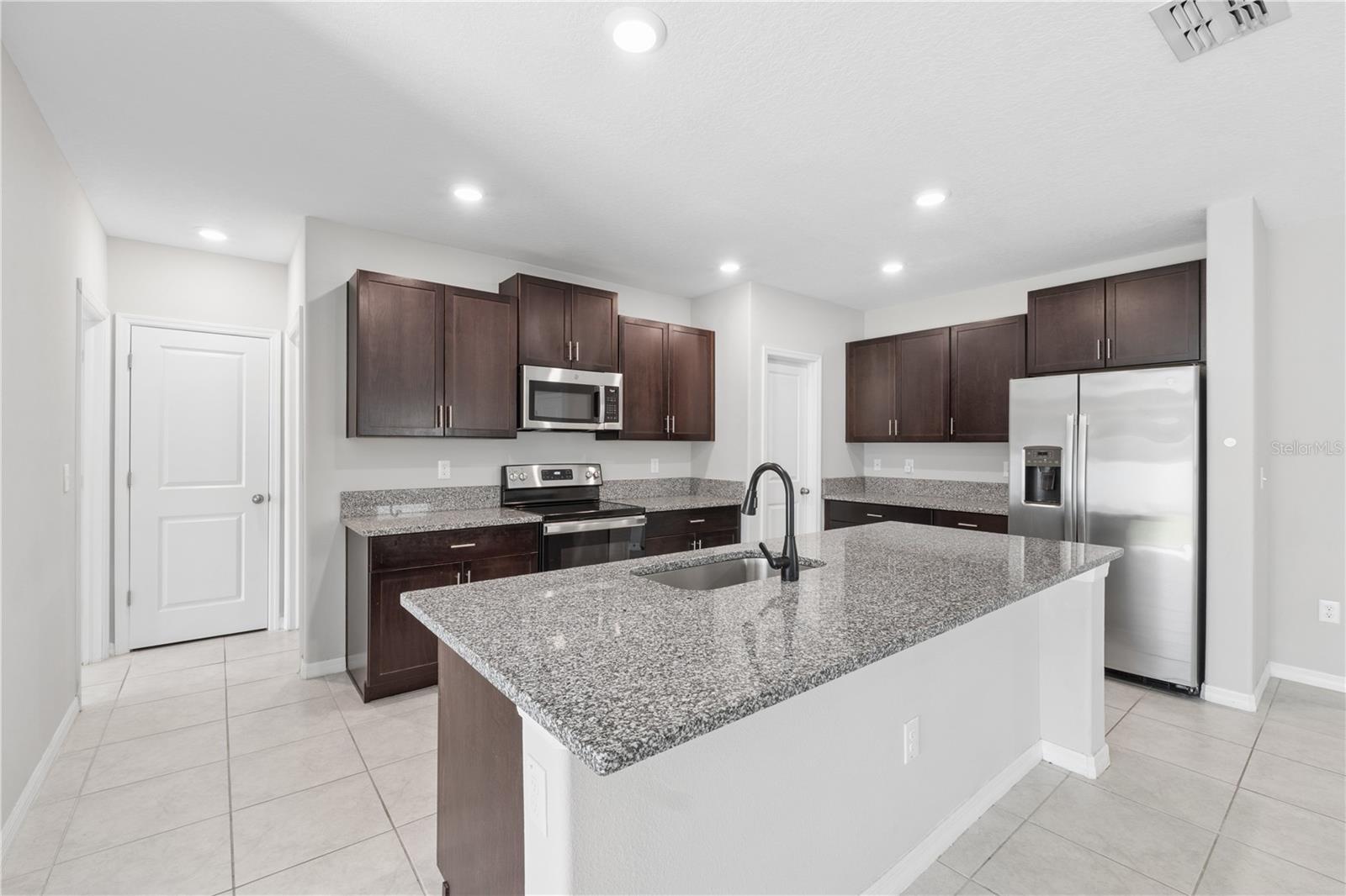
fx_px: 561
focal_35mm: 15
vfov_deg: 77.3
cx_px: 673
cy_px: 448
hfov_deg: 100.4
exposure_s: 1/3.33
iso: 100
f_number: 8
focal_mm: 10
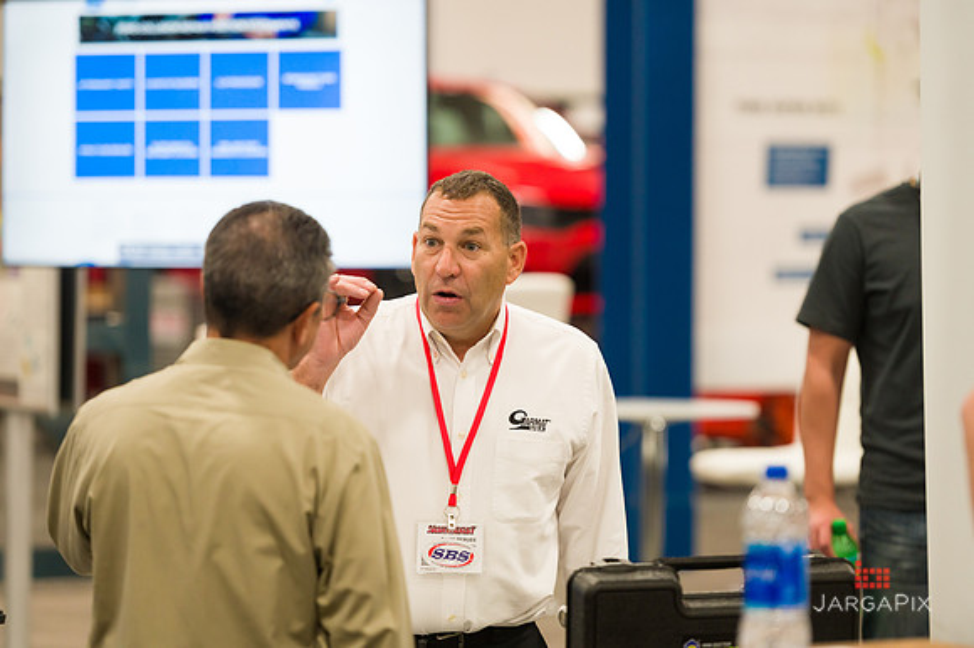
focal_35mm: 160
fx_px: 4326
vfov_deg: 8.6
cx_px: 487
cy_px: 324
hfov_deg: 12.8
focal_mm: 160
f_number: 3.2
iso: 2000
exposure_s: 1/250
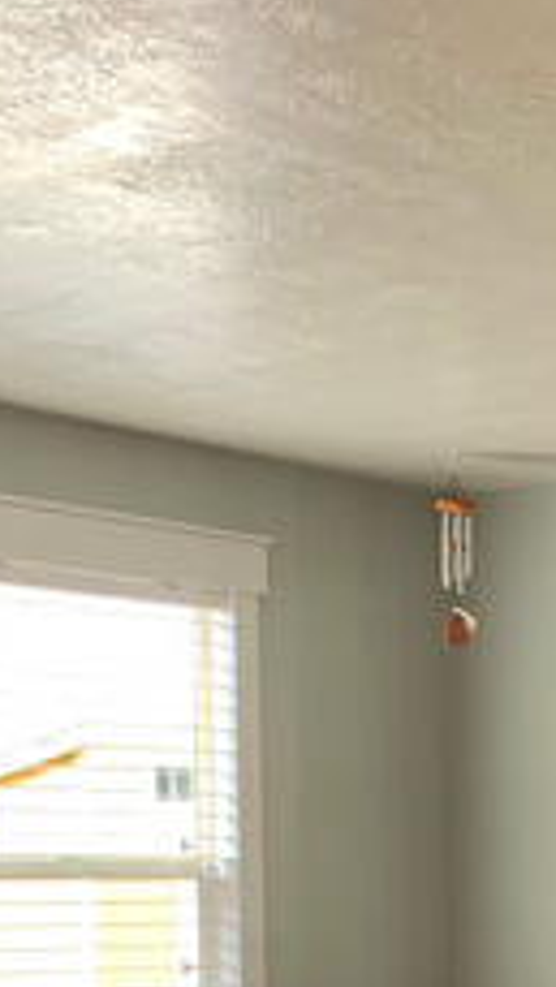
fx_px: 2068
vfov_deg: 25.6
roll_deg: -0.1
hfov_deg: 14.2
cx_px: 875
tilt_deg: -2.8
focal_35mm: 79
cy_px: 965
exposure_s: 1/121
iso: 50
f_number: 1.8
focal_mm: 4.25
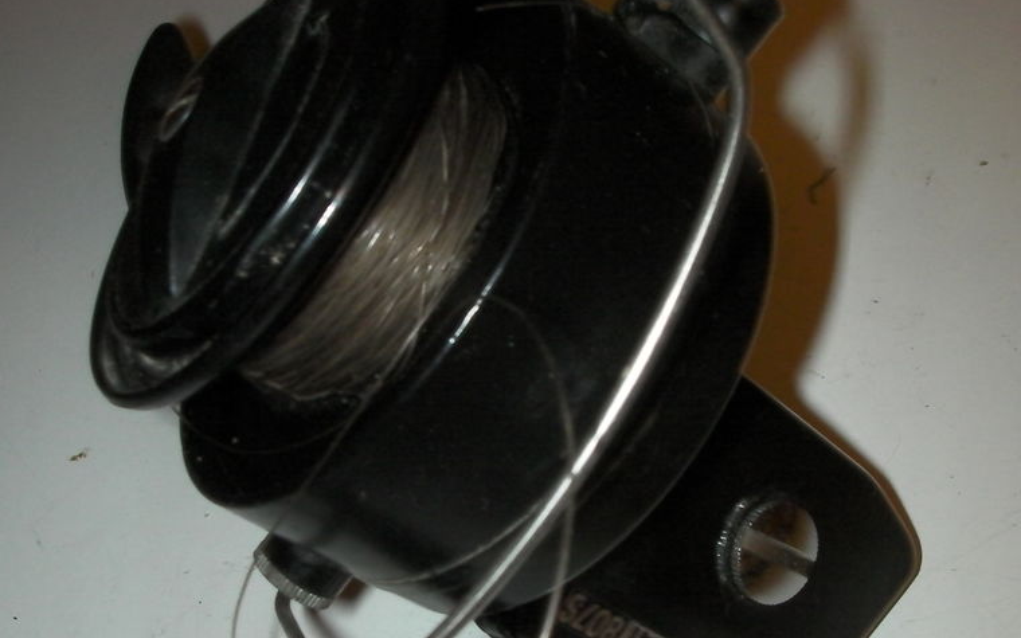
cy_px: 432
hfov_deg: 38.1
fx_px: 1475
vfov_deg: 24.3
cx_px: 425
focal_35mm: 53
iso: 200
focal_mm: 6.3
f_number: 5.6
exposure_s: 1/30
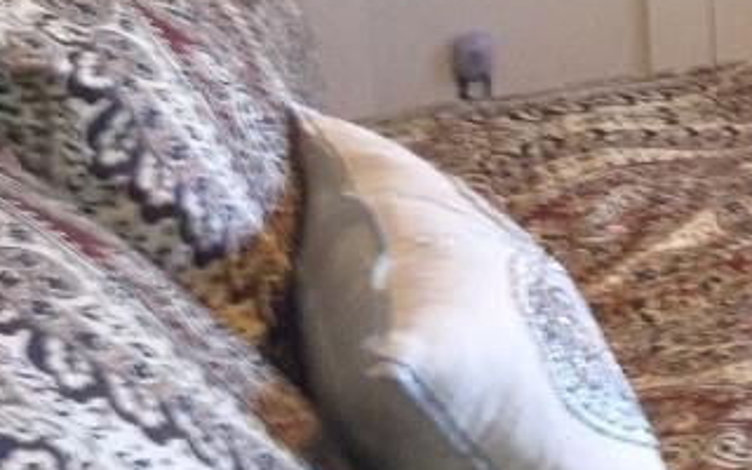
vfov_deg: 12.0
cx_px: 848
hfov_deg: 19.0
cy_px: -181
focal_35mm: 105
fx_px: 2152
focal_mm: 3.3
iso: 160
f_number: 2.4
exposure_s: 1/30
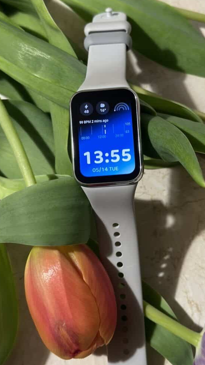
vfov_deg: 37.8
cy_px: 181
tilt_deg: -72.4
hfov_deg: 21.8
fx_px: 531
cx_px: 132
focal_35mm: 55
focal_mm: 6.86
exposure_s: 1/33
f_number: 1.78
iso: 250
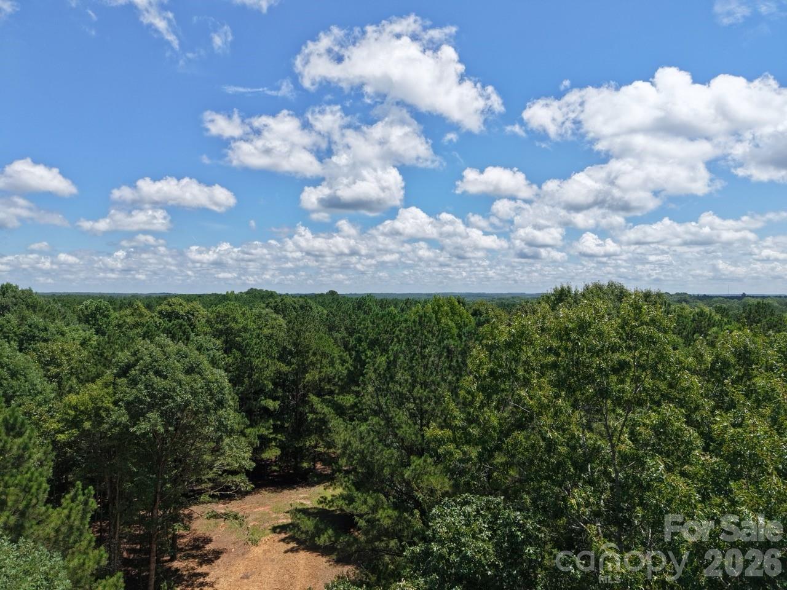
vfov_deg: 56.8
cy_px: 295
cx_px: 394
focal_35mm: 24
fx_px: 546
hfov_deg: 71.6
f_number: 1.8
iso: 210
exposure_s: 1/5000
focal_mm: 8.67
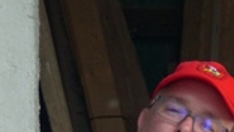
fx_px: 3670
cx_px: 453
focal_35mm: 591
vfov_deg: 2.1
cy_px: 268
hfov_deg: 3.6
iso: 125
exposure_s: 1/60
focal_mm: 21.8
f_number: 2.8
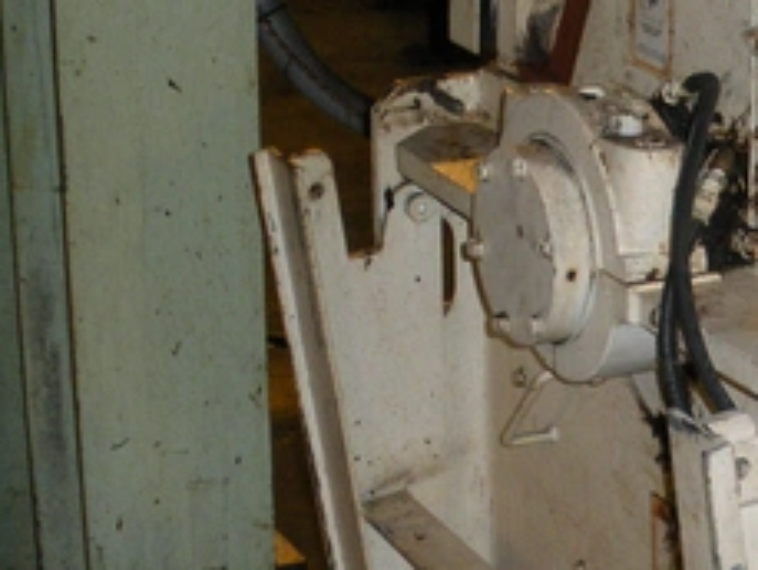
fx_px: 2585
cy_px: 522
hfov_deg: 15.7
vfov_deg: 12.5
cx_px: 1039
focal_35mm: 118
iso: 184
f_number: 3.5
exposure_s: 1/60
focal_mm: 6.3
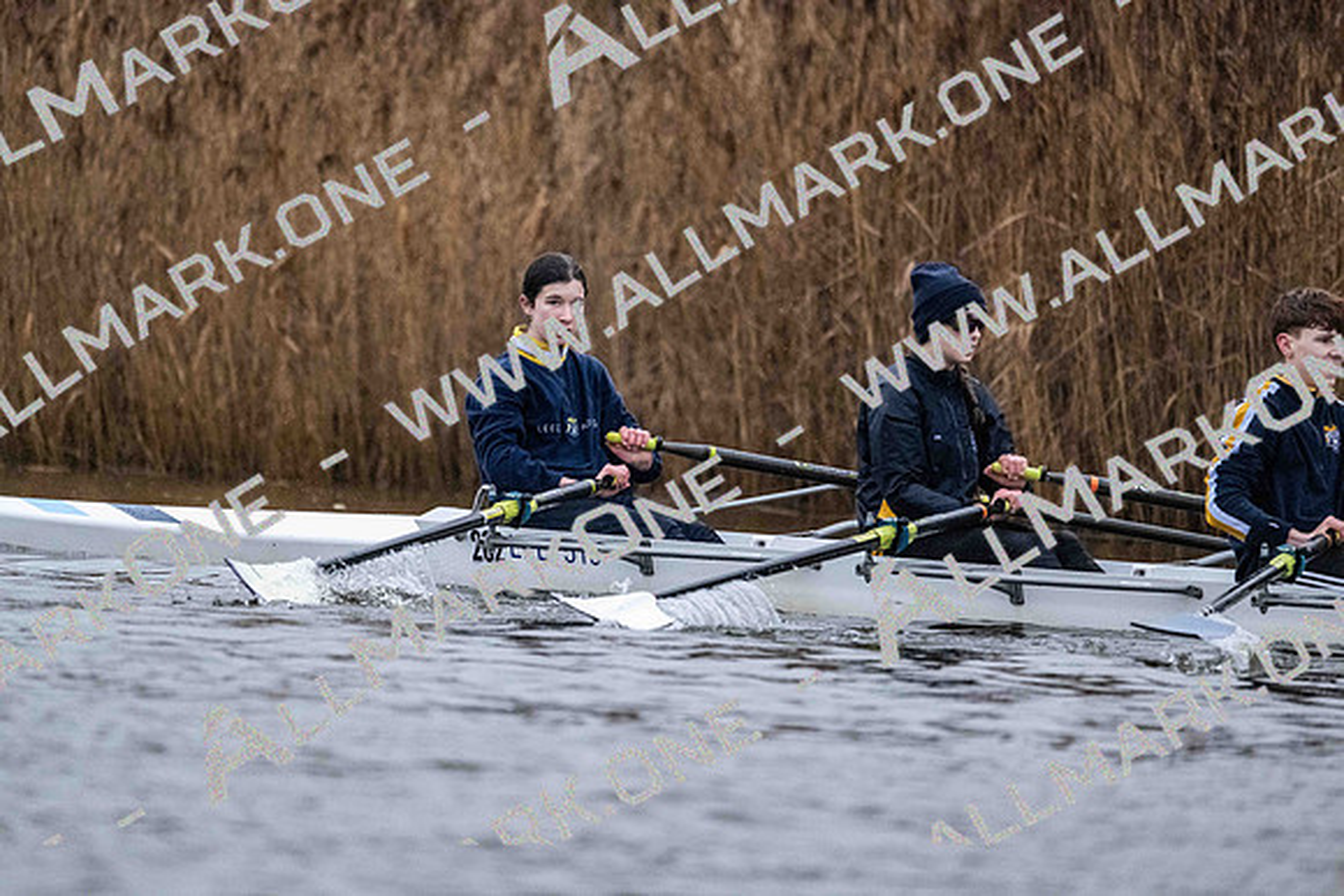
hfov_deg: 5.2
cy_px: 448
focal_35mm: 400
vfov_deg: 3.4
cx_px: 672
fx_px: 14936
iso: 10000
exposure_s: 1/1600
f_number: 4.5
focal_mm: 400
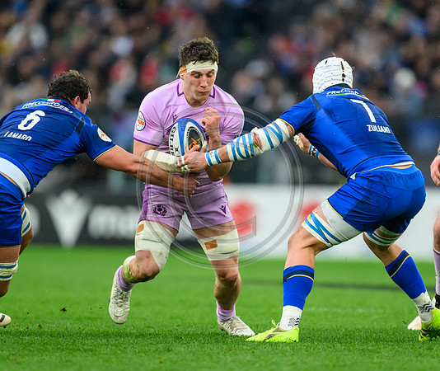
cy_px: 175
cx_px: 213
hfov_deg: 2.3
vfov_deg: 2.0
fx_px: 10863
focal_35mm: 817
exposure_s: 1/1600
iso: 3200
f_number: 4
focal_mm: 560
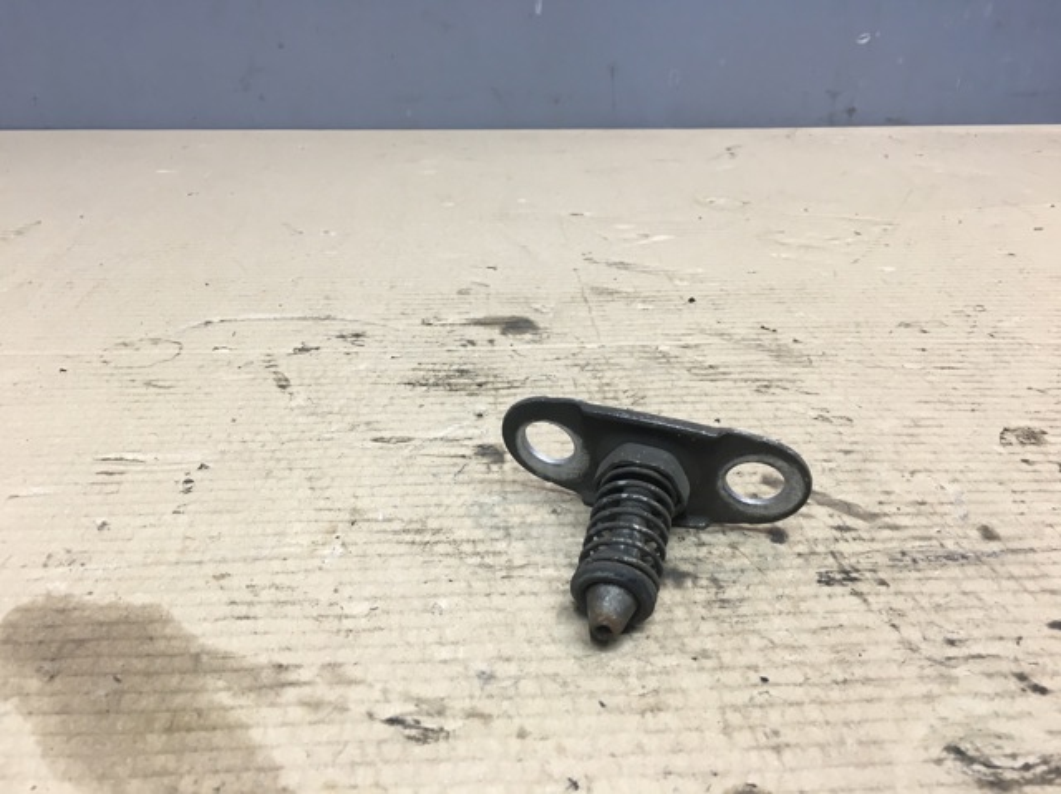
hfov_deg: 61.7
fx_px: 888
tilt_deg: -25.8
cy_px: 397
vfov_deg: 48.2
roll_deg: -1.4
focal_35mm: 29
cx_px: 530
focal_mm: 4.15
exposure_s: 1/33
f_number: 2.2
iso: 64
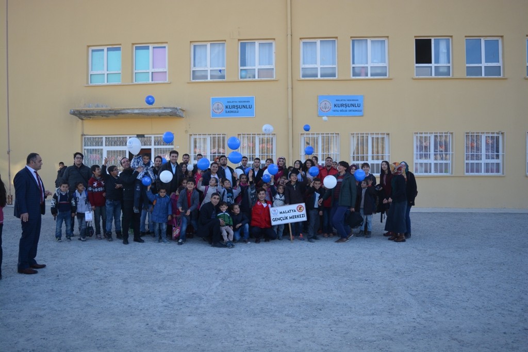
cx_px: 264
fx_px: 440
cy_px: 176
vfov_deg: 43.6
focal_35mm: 30
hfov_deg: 61.9
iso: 400
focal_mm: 20
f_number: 4
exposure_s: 1/1000
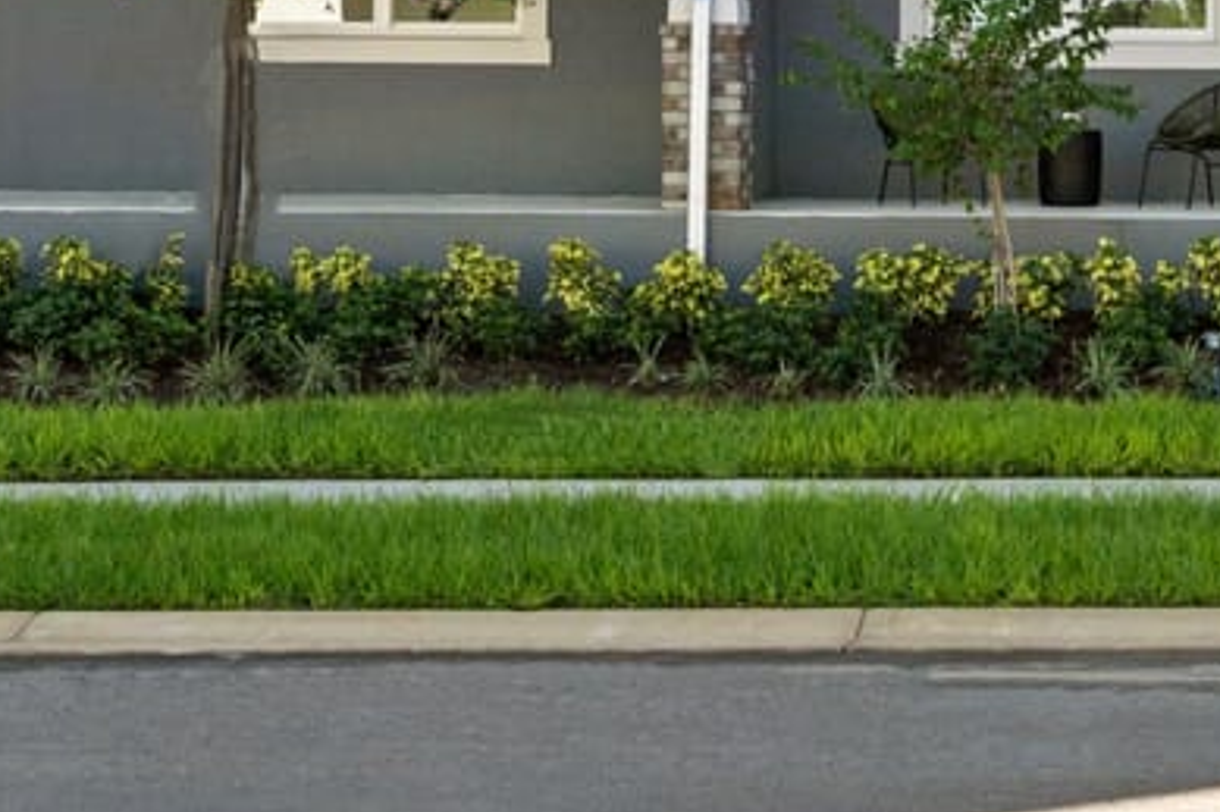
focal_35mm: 100
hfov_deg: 19.8
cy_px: -67
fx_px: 3387
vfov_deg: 13.4
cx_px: 1201
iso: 400
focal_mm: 24
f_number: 7.1
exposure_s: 1/1250
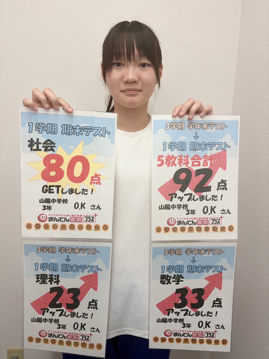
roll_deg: -1.7
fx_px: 269
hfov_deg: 53.1
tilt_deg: -9.2
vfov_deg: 67.3
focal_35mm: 26
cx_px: 134
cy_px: 180
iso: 40
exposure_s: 1/120
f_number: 1.6
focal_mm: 5.96
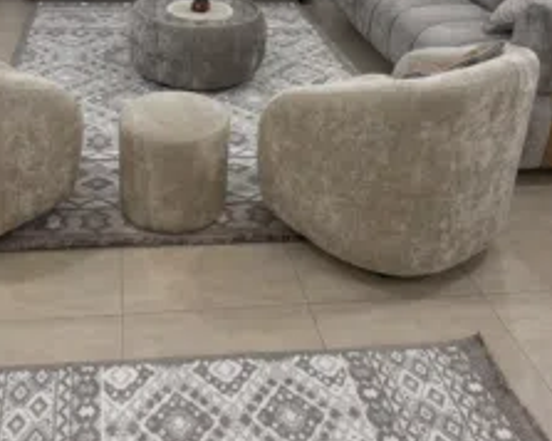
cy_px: 42
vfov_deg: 33.7
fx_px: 686
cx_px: 208
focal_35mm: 42
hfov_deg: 43.5
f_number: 1.78
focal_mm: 6.76
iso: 250
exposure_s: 1/50
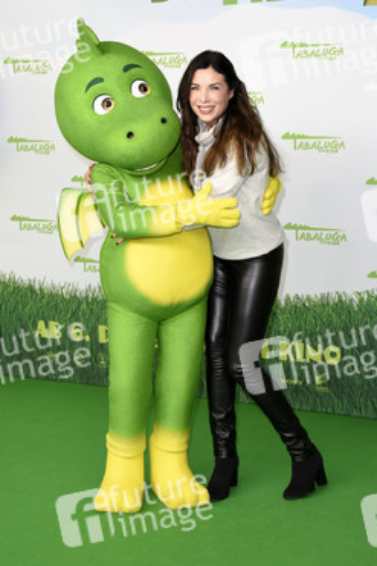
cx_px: 179
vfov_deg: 36.3
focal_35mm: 55
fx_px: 865
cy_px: 282
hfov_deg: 24.6
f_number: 5.6
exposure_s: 1/125
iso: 500
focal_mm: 34
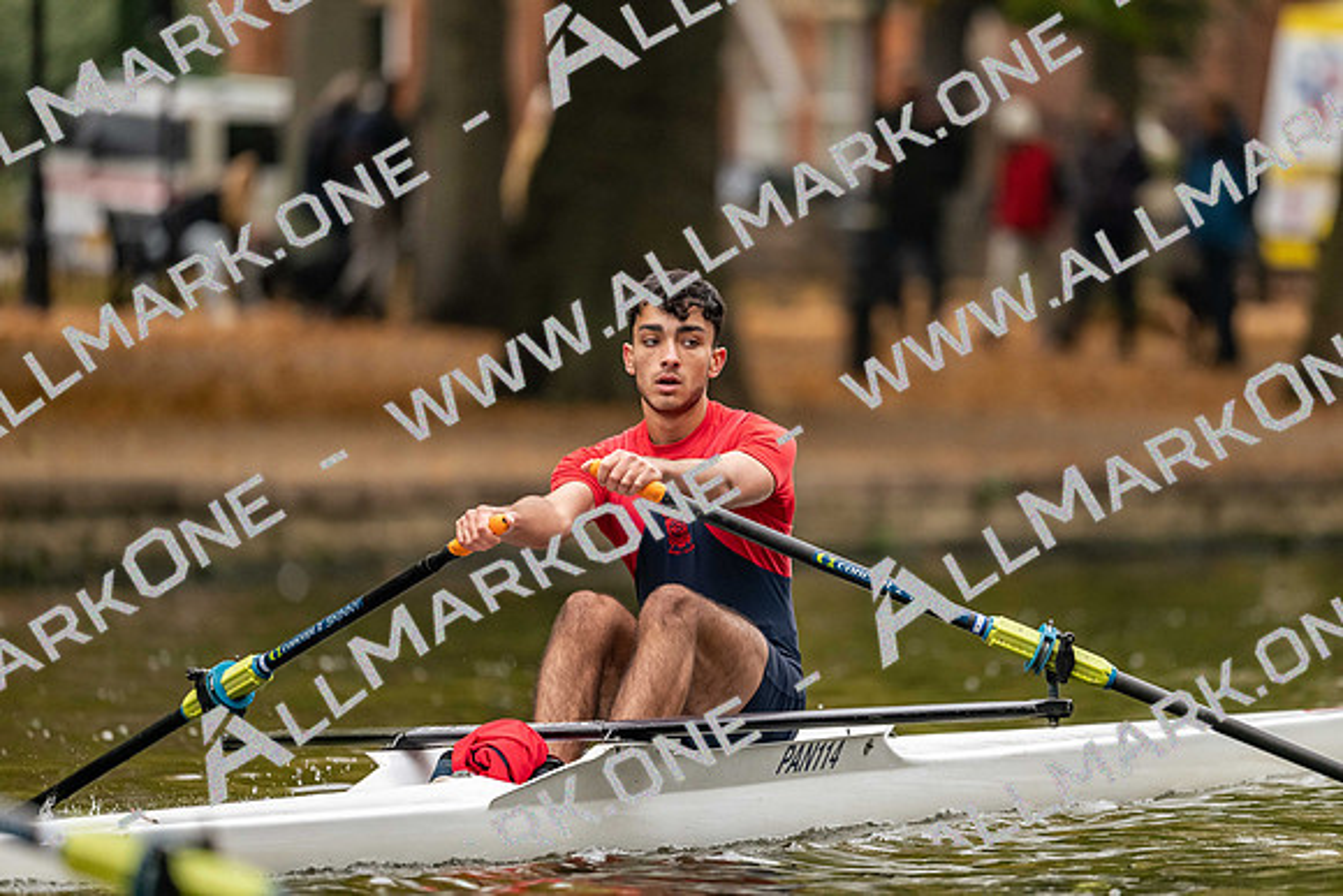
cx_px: 672
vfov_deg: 3.4
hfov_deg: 5.2
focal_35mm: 400
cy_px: 448
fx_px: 14925
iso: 2800
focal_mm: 400
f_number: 4.5
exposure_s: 1/2500
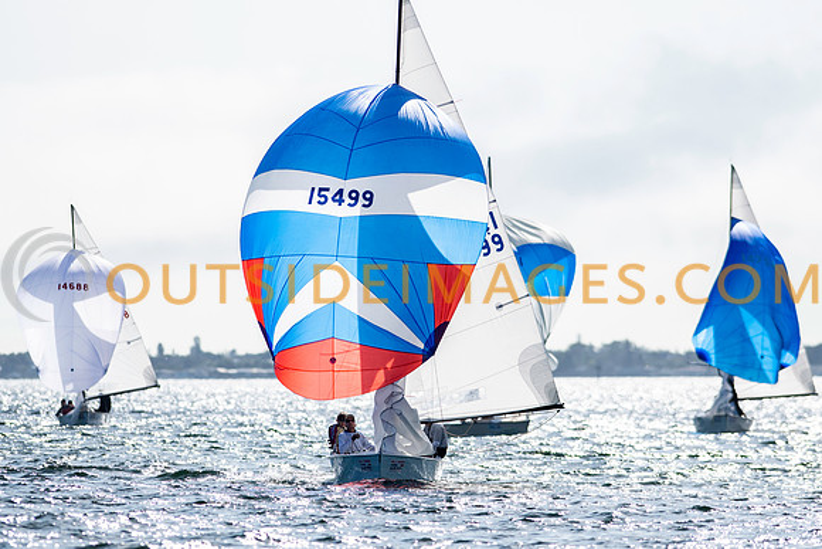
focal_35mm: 460
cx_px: 411
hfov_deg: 4.5
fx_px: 10497
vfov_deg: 3.0
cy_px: 274
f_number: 5
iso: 200
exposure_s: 1/5000
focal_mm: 300
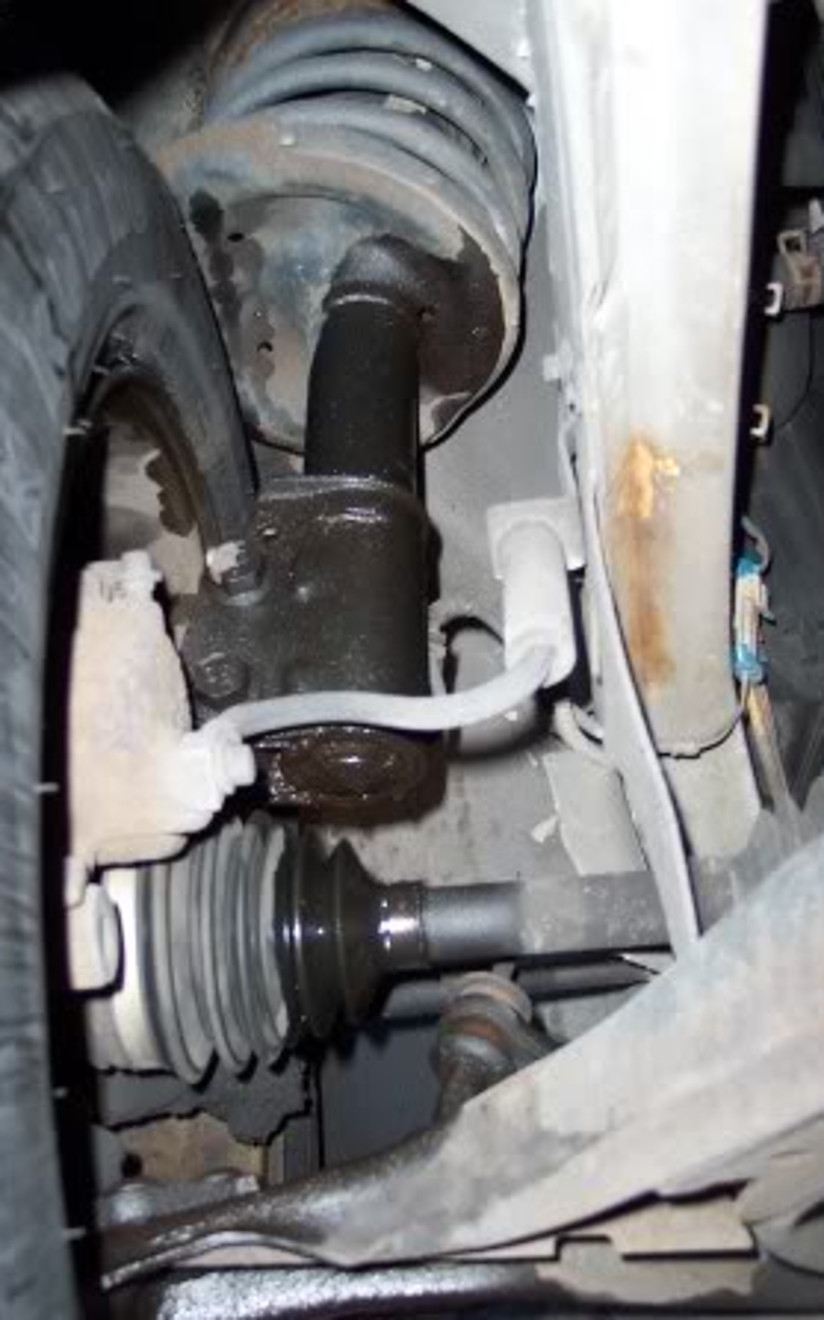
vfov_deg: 50.4
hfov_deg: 32.7
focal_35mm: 39
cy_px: 661
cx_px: 411
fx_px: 1403
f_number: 2.8
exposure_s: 1/30
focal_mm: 8
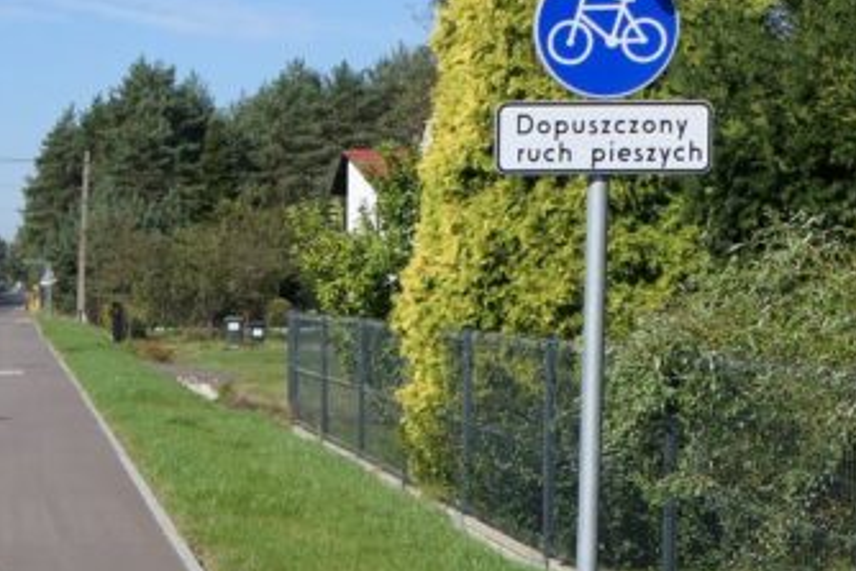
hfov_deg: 20.9
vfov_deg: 14.8
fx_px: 2188
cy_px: 447
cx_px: -110
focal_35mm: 92
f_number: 4
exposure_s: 1/1000
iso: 125
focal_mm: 10.9
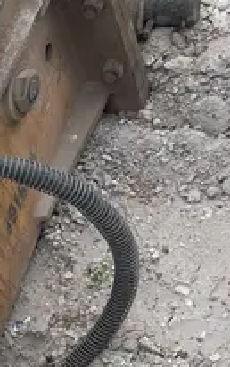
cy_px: 412
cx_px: -259
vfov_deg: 20.2
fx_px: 981
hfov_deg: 11.7
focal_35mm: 98
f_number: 1.6
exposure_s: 1/831
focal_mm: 4.2
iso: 50
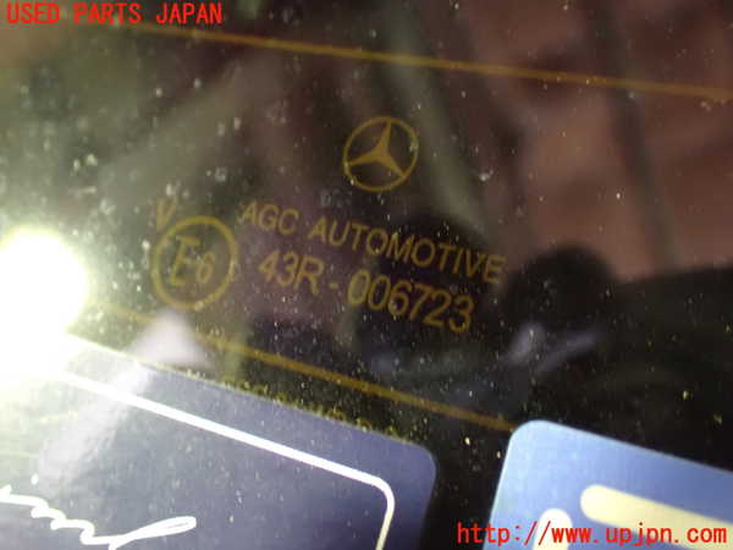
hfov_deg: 45.8
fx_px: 868
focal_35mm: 41
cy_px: 275
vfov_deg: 35.1
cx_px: 366
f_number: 2.8
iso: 1600
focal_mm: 7.31
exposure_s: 1/15
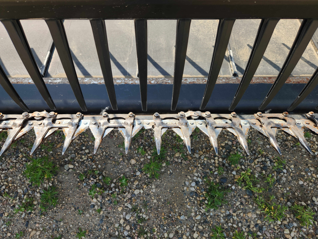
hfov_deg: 73.9
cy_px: 120
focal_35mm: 23
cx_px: 159
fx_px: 211
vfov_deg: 58.9
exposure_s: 1/432
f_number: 1.8
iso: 20
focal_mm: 5.4
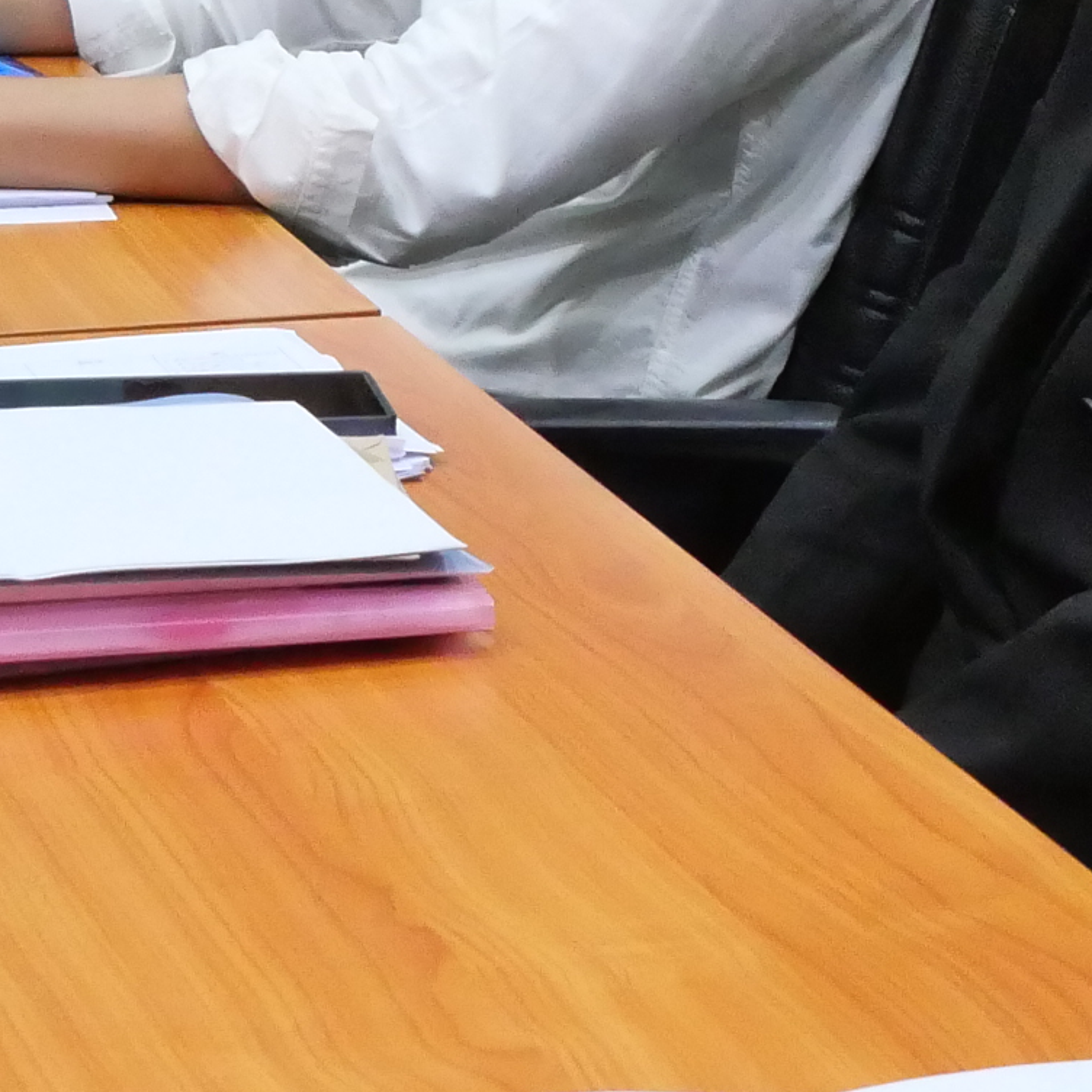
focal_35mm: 147
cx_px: 1240
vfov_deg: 11.8
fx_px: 5246
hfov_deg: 11.7
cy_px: 213
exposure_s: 1/80
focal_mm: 17
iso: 3200
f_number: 5.6
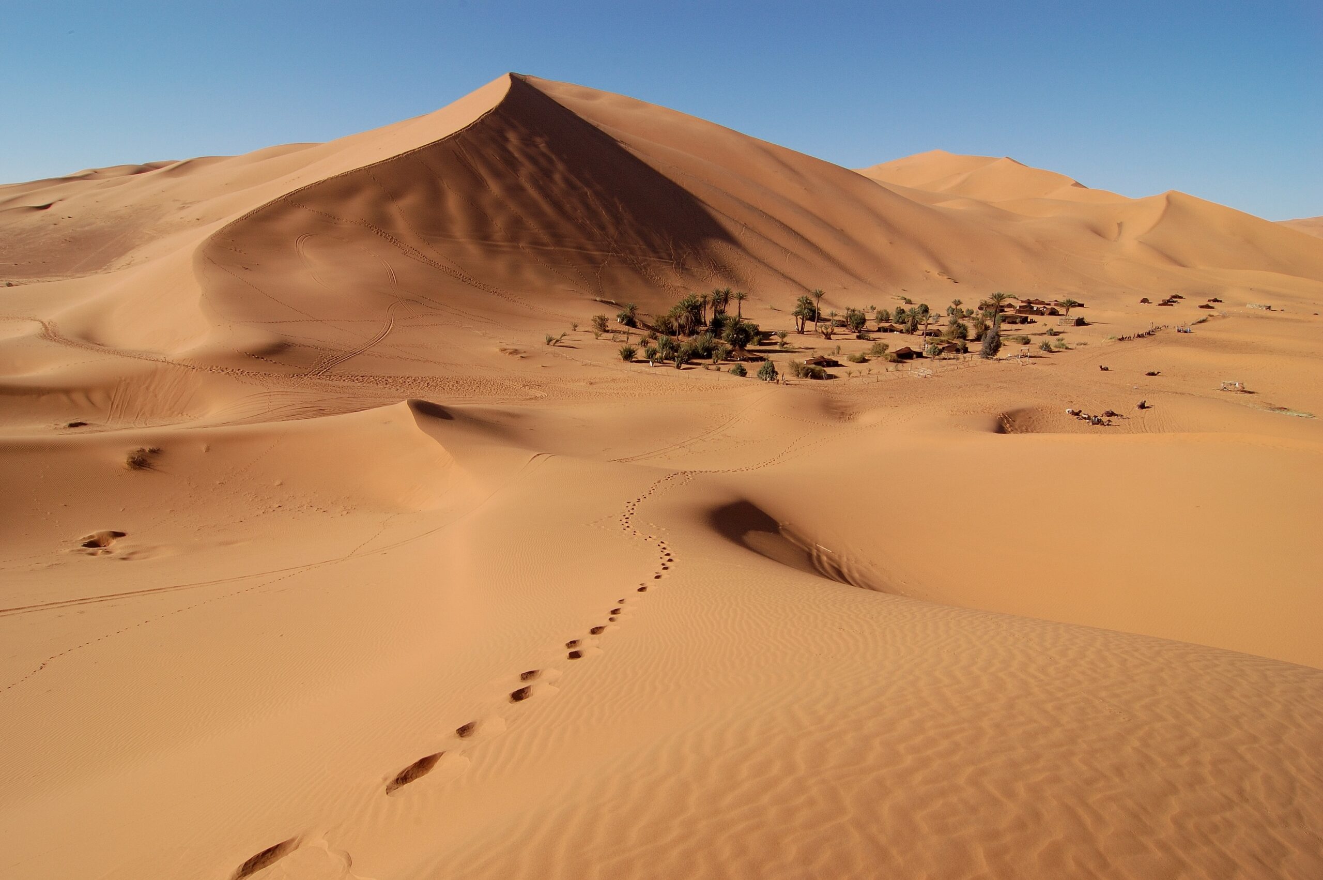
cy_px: 440
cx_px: 662
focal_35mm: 18
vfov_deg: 67.3
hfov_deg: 90.1
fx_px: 661
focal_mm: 12
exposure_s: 1/250
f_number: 13
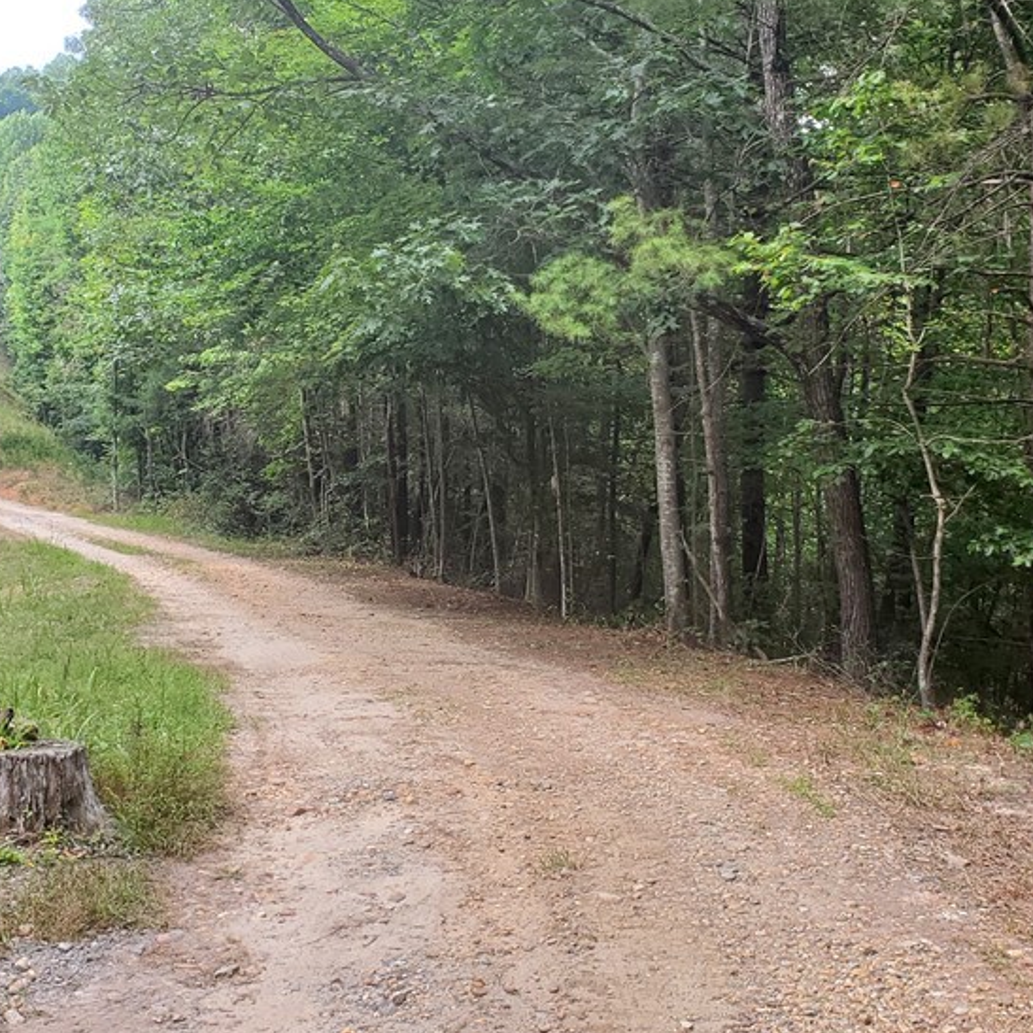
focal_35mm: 43
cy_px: 444
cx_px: 546
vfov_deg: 39.1
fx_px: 1452
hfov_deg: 39.2
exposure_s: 1/165
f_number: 2.4
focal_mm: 4.3
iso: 50
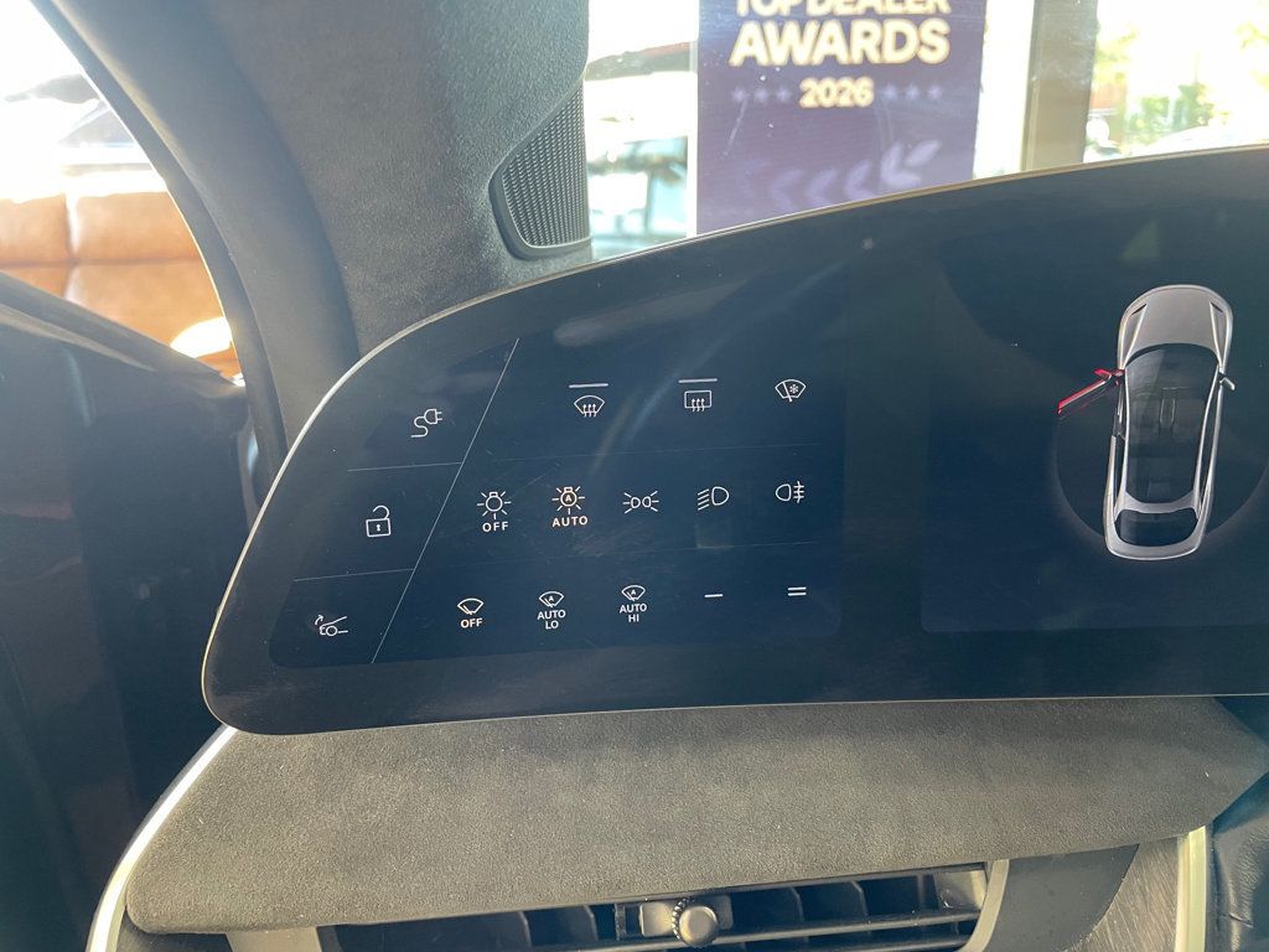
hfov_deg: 67.3
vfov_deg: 53.1
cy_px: 476
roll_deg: +1.5
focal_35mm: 26
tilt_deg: -17.3
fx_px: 953
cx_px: 634
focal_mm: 4.2
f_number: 1.6
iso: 250
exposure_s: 1/60
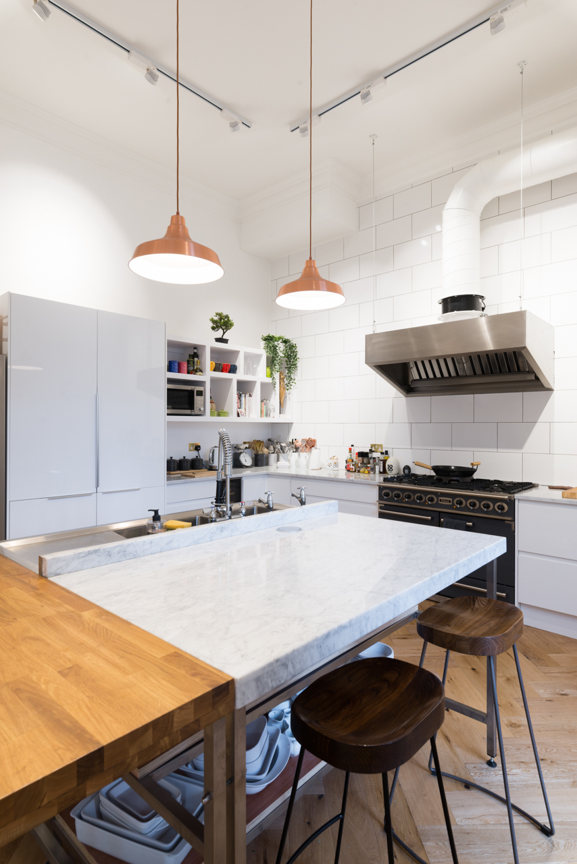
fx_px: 456
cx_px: 288
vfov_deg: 86.9
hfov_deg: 64.6
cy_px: 432
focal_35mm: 19
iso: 100
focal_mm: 19
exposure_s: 1/1.67
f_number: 11
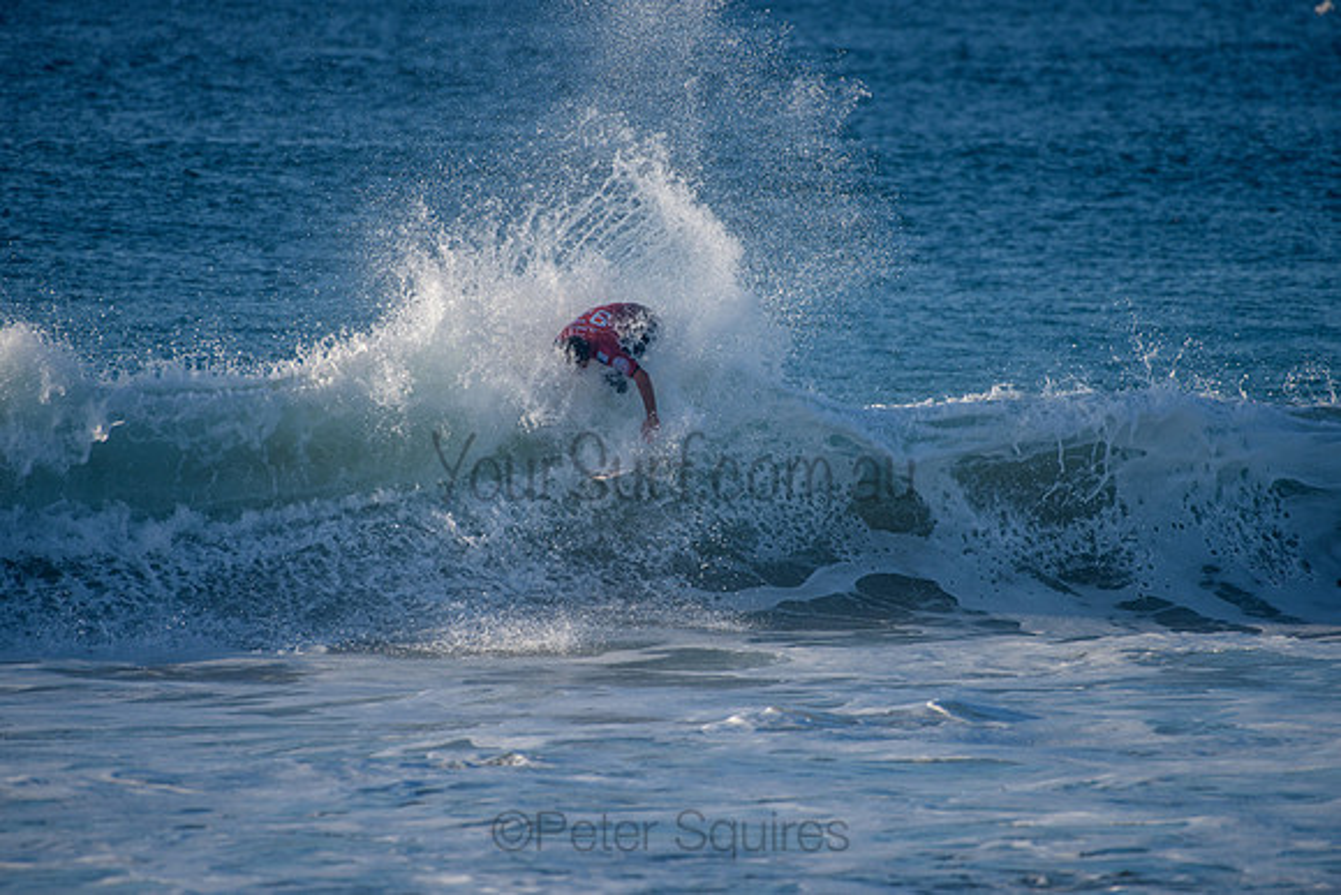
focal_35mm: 540
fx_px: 20107
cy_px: 426
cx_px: 672
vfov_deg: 2.5
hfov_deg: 3.8
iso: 360
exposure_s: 1/2000
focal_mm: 500
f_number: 5.6
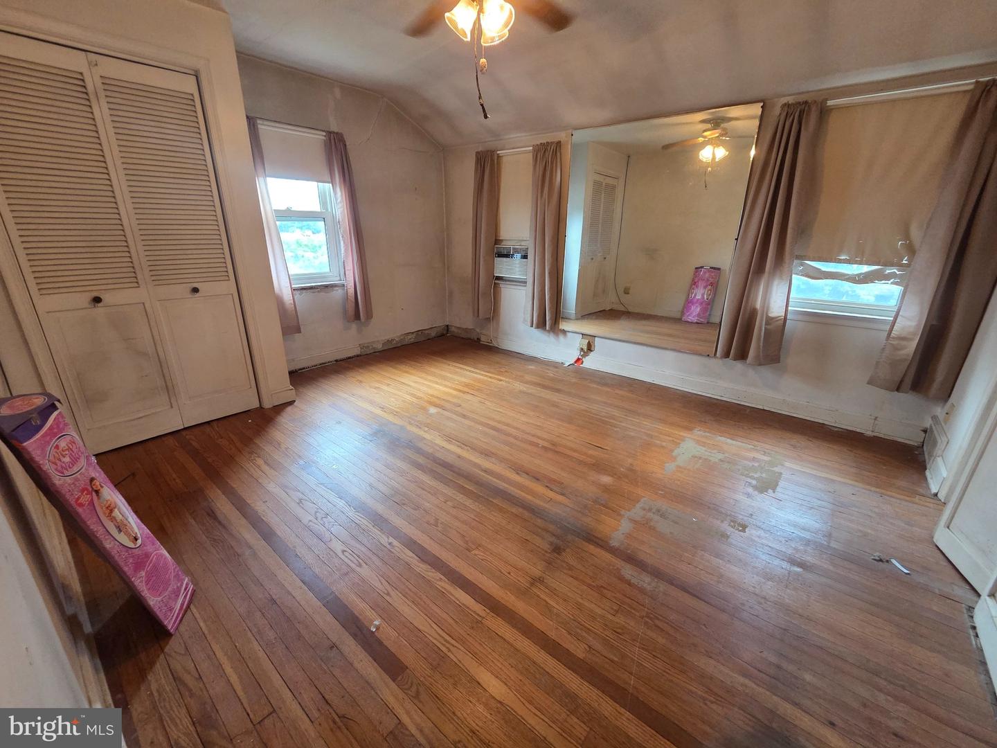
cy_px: 374
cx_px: 498
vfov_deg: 89.9
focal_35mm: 13
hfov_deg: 106.2
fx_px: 374
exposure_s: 1/60
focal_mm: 2.2
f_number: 2.2
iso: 400
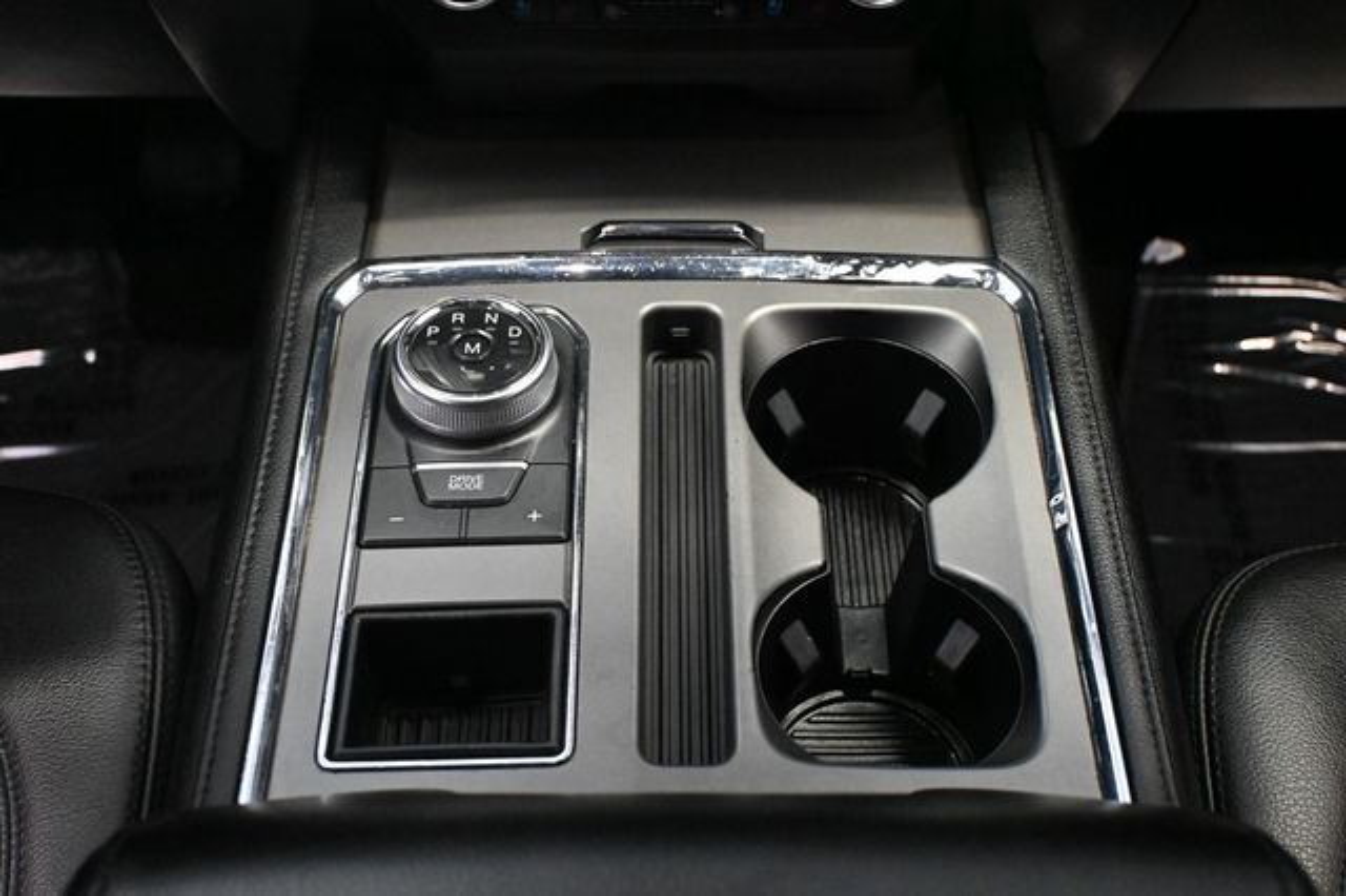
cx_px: 673
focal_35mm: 47
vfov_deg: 28.5
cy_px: 448
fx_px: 1766
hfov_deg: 41.7
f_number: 5
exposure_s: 1/60
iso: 8000
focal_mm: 31.5
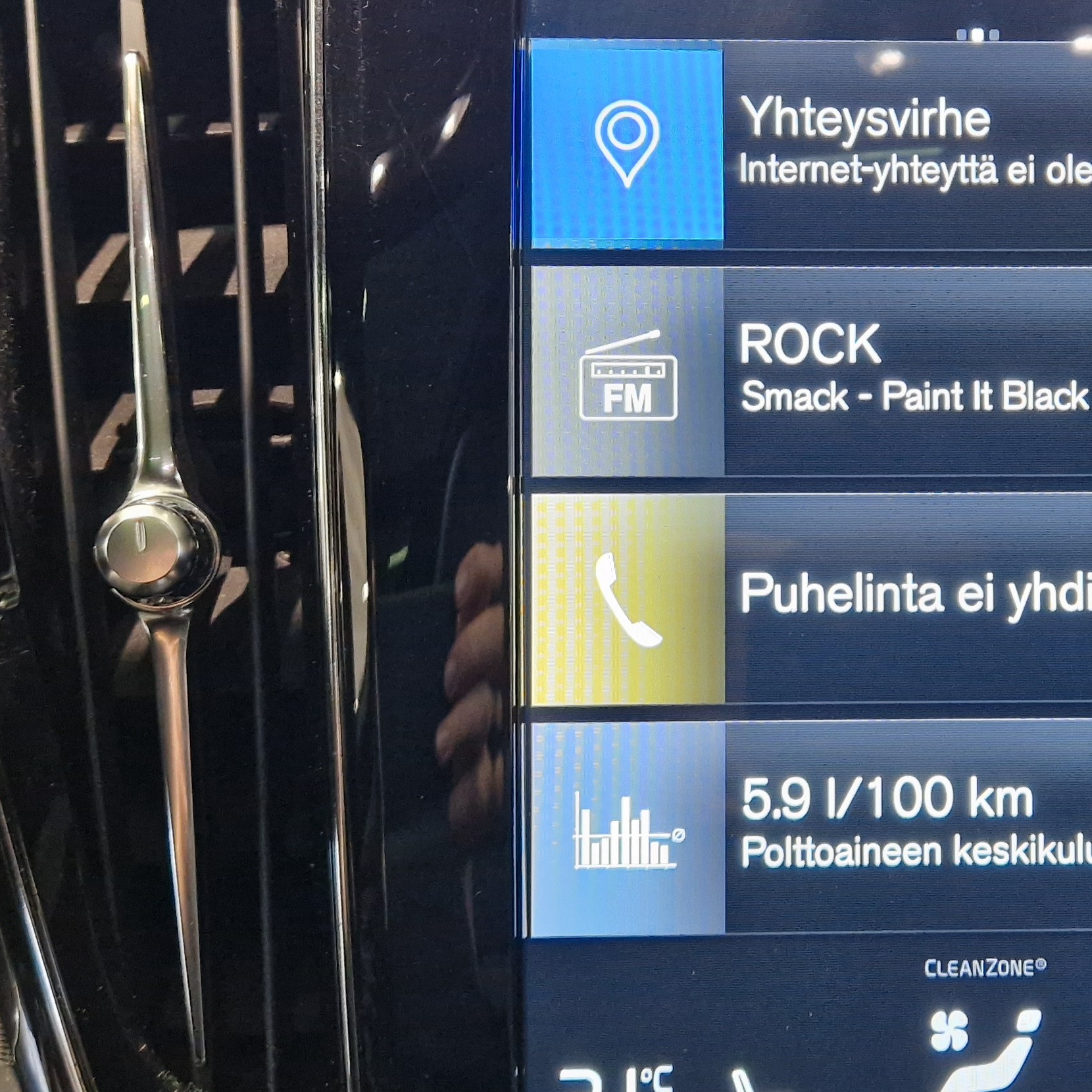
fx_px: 1749
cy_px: 535
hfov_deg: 33.4
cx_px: 910
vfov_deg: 34.7
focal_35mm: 49
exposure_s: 1/100
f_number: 1.8
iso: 640
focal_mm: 5.4
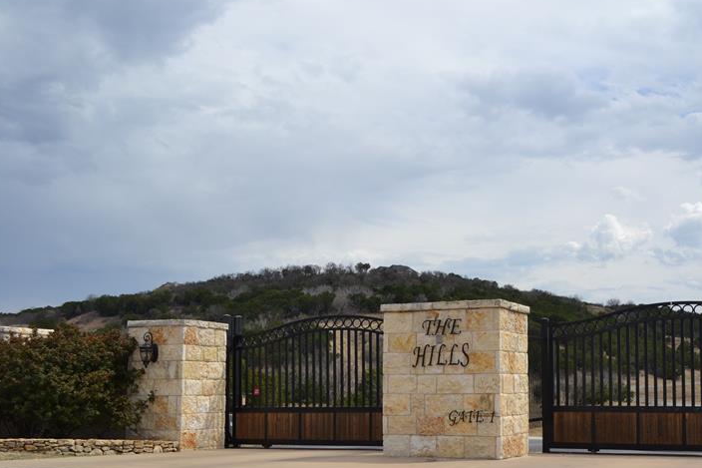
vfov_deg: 28.0
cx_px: 488
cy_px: 294
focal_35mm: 48
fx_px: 936
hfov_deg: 40.4
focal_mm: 22
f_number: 9
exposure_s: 1/320
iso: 100
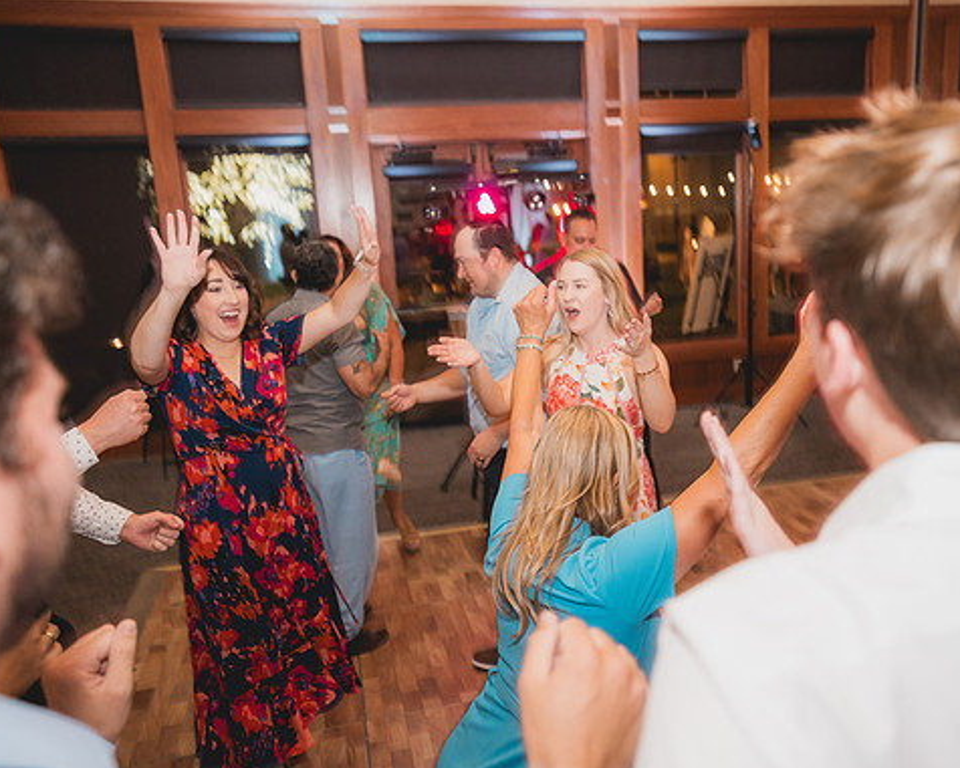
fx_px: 909
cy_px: 388
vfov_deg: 45.8
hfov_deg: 55.4
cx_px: 561
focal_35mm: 32
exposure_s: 1/40
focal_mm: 28
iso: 2500
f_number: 2.8
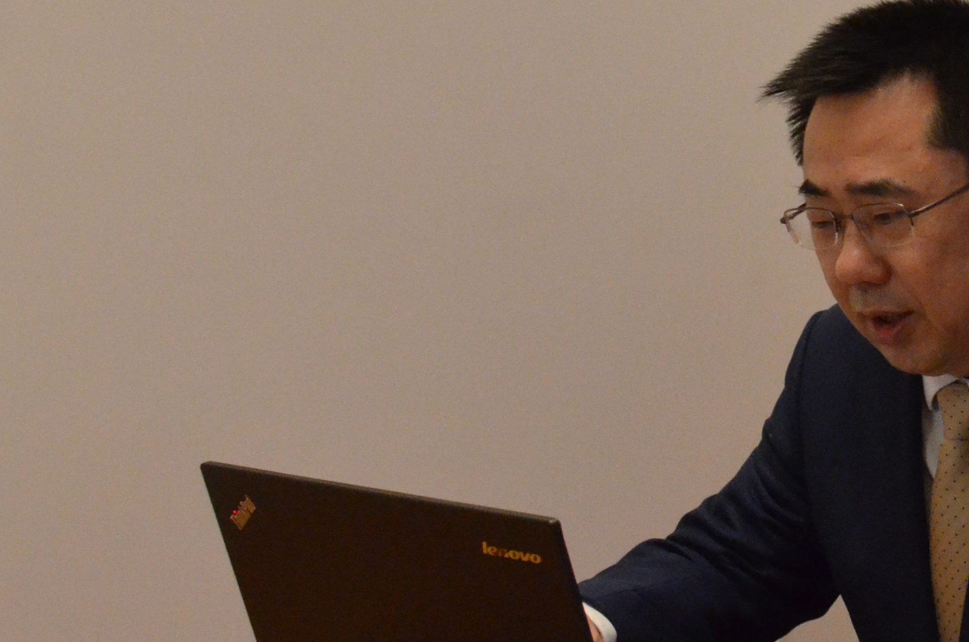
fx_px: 2644
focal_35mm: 98
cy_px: 28
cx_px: 1123
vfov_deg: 13.7
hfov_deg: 19.7
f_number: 6.3
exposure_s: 1/160
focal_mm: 23
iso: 3200
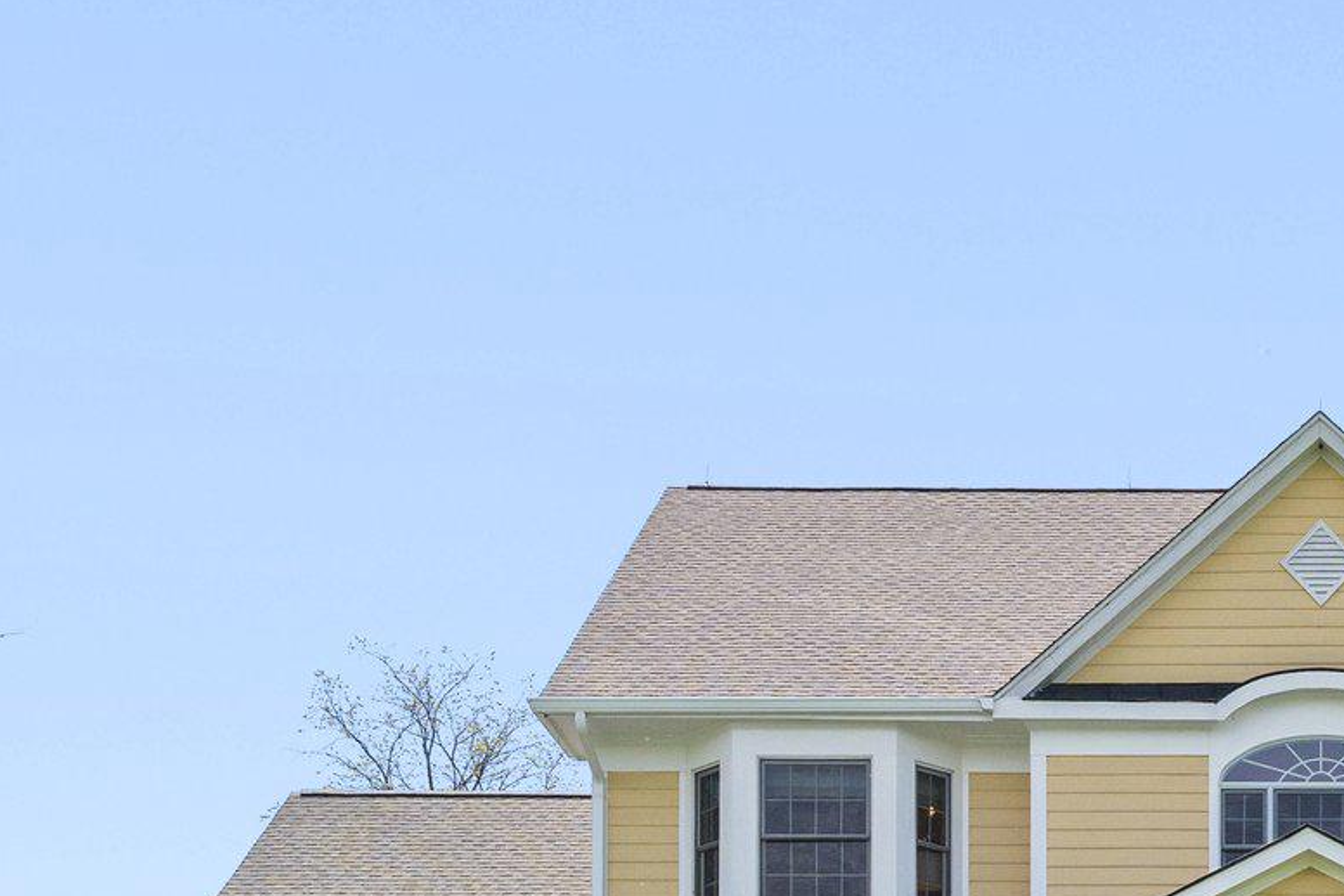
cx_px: 1327
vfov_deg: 14.1
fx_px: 3575
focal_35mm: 96
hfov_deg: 20.6
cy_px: 867
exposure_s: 1/2000
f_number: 8
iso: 800
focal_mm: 36.3
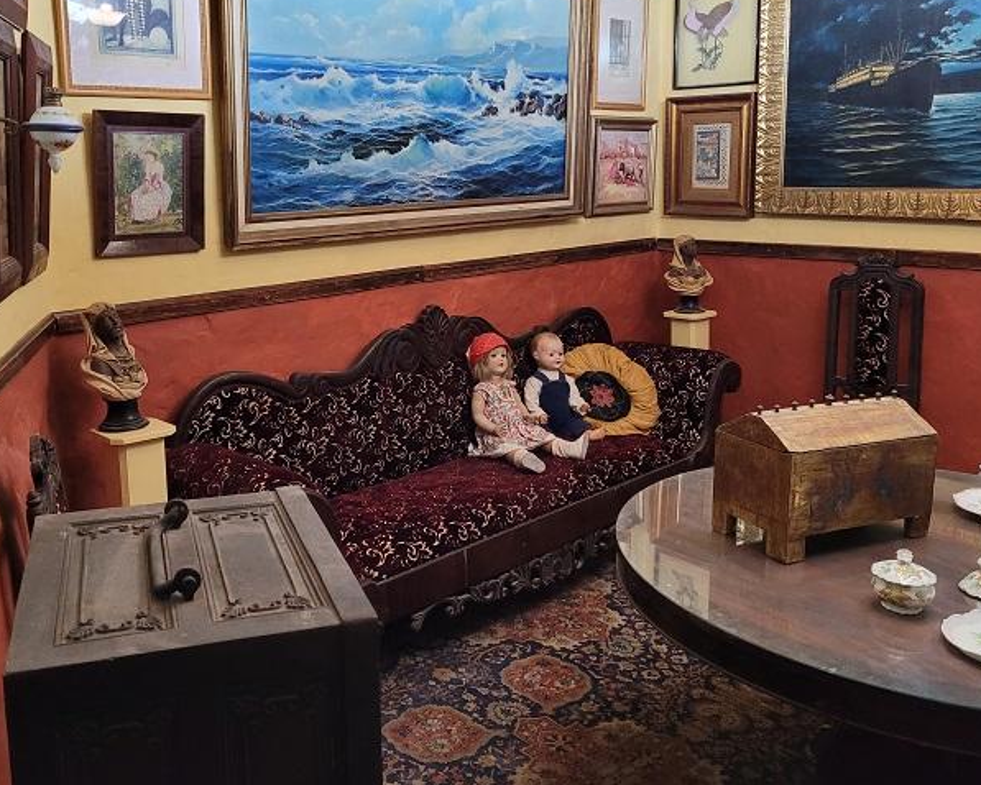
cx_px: 398
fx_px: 987
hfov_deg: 52.5
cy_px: 310
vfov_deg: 43.1
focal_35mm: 34
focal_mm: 5.4
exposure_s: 1/50
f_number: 1.8
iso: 640
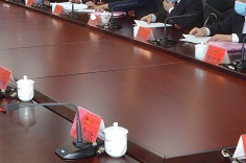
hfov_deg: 23.3
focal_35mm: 84
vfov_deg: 15.9
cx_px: 4
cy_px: 12
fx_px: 572
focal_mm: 22
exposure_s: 1/200
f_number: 5.6
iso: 1600
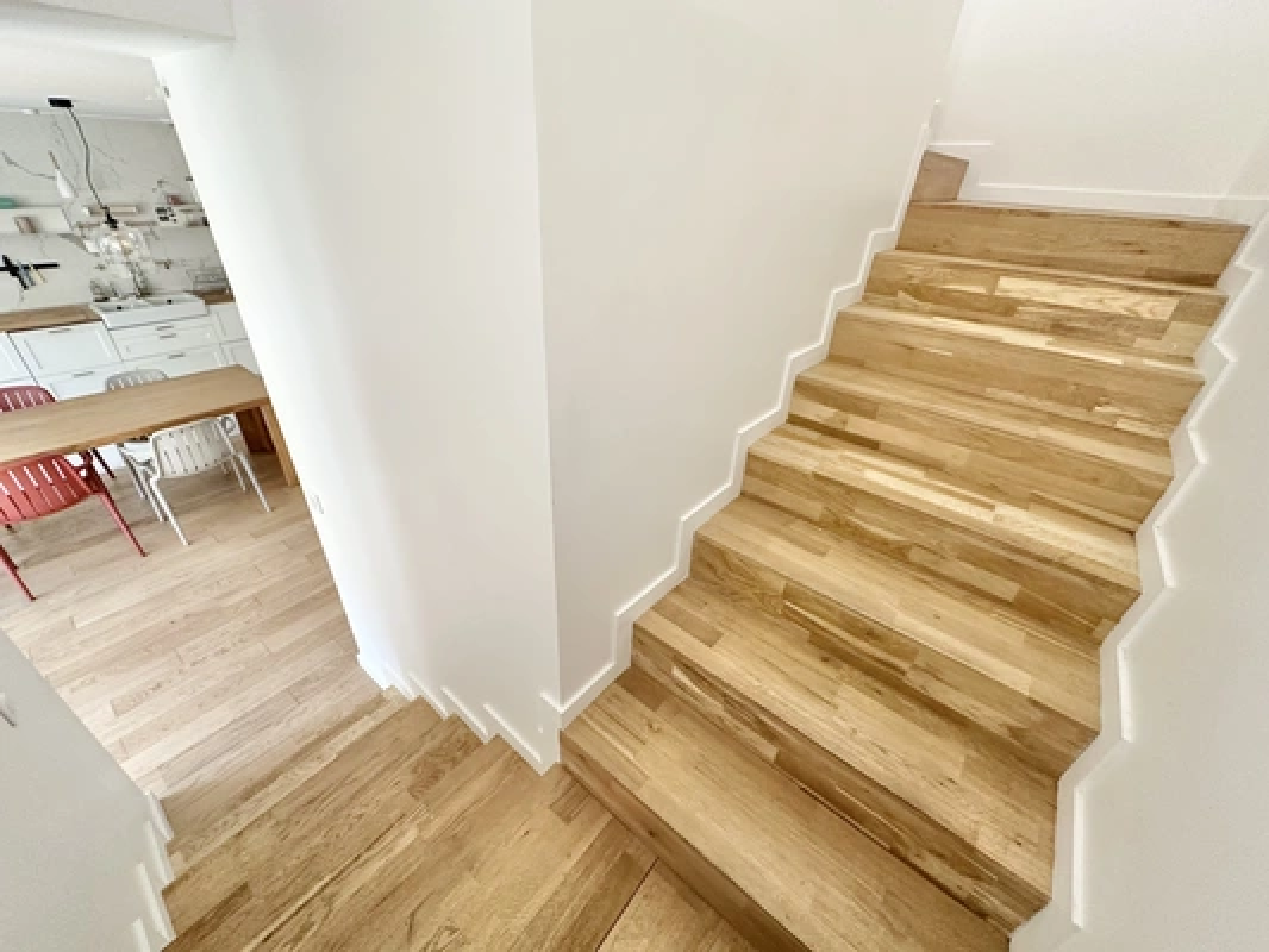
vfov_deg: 85.7
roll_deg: -3.0
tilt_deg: -30.6
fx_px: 513
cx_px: 634
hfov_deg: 102.1
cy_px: 476
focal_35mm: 14
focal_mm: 2.22
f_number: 2.2
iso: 320
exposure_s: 1/93
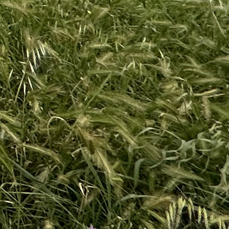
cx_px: -624
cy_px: -290
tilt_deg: -2.0
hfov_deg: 8.9
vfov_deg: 13.1
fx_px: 793
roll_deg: -0.2
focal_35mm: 106
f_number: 2.2
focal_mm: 2.22
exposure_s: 1/3040
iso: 50
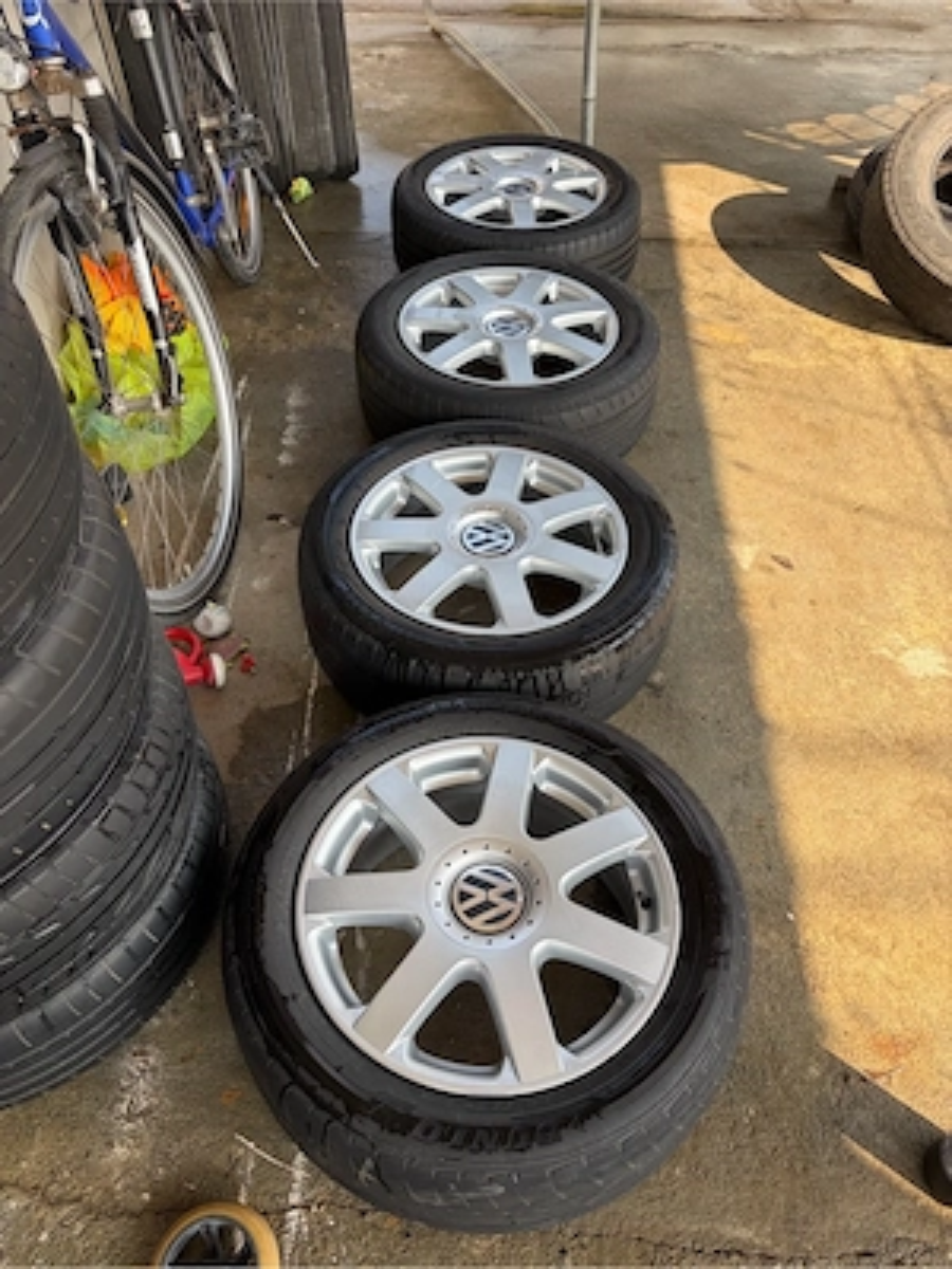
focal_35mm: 26
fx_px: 953
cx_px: 476
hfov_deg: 53.1
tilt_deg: -48.8
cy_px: 634
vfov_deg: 67.3
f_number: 1.6
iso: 50
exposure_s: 1/523
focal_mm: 5.96
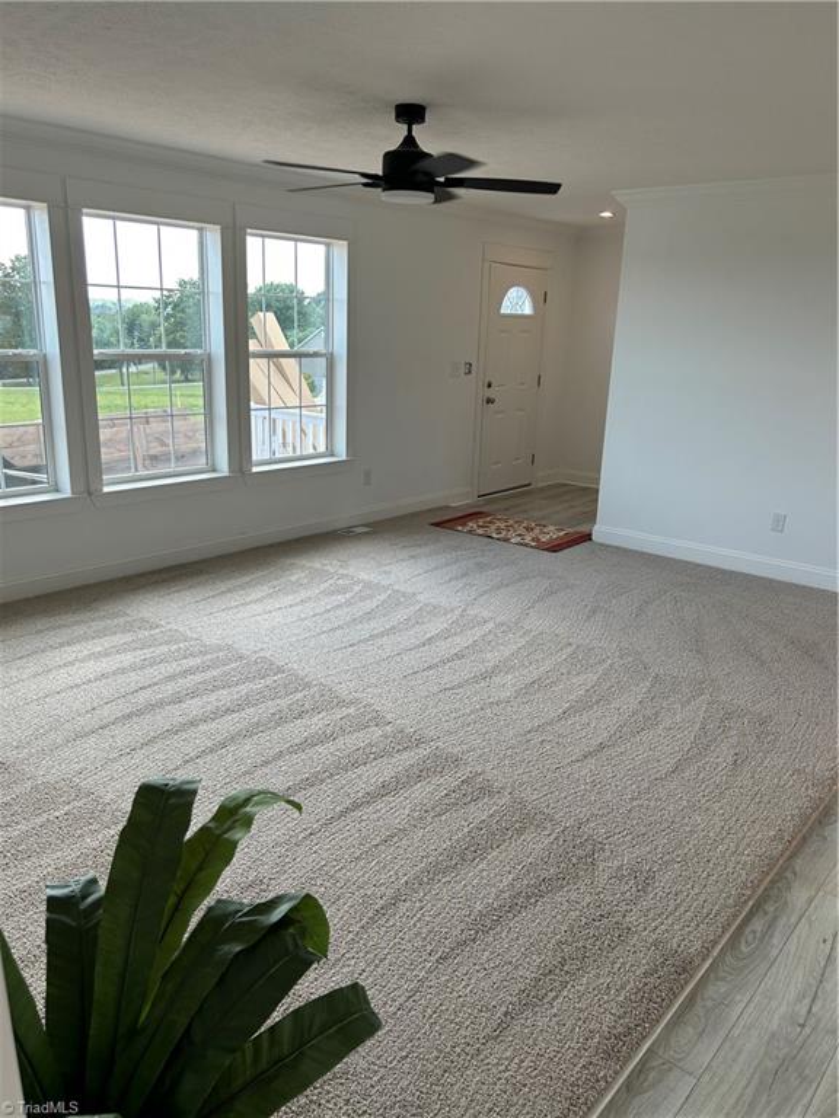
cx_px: 420
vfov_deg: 67.3
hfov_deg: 53.1
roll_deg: -1.7
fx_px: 840
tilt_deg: -14.9
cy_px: 559
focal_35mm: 26
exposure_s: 1/125
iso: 32
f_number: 1.5
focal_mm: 5.7
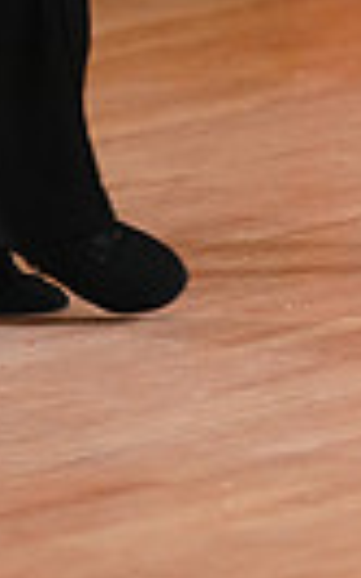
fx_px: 8147
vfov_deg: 4.0
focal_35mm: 517
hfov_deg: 2.5
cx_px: 250
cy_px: -413
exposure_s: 1/640
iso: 3200
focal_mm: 116
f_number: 3.2
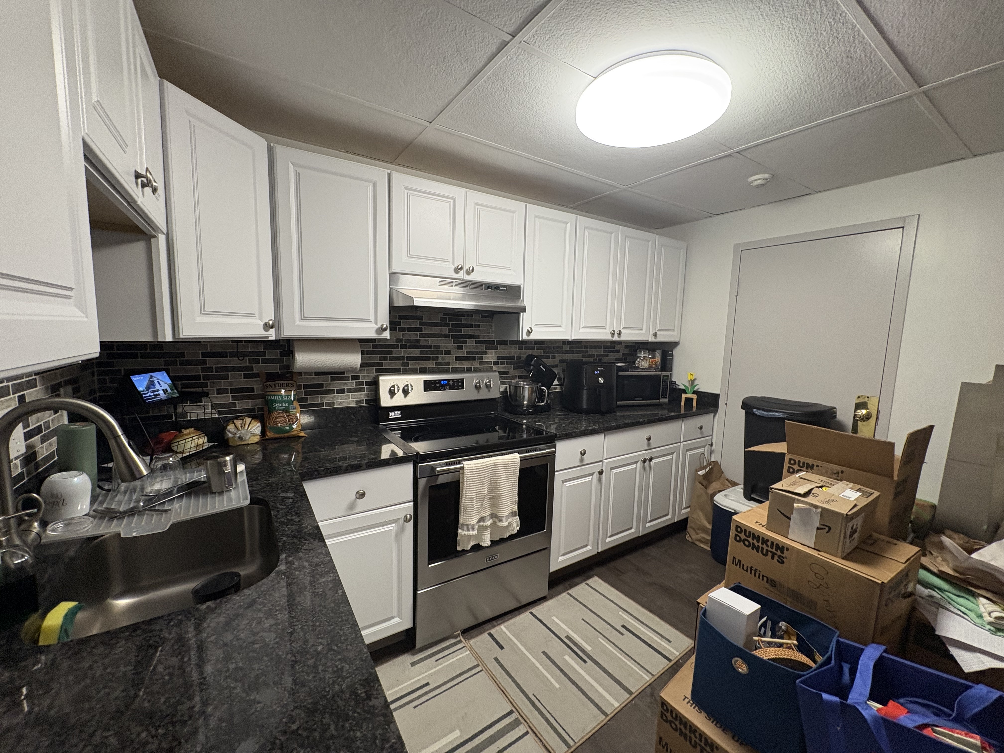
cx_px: 502
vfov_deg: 85.7
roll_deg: -1.7
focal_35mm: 14
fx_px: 406
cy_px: 376
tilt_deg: -5.2
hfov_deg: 102.1
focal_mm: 2.22
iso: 200
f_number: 2.2
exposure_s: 1/60
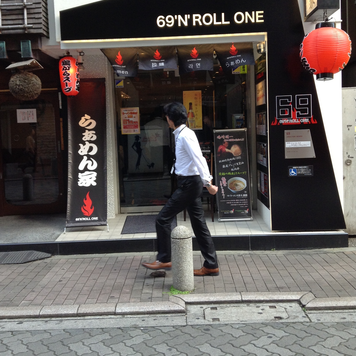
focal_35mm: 40
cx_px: 177
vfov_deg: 41.8
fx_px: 465
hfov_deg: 41.9
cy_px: 158
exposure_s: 1/120
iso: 40
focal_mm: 3.3
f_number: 2.4
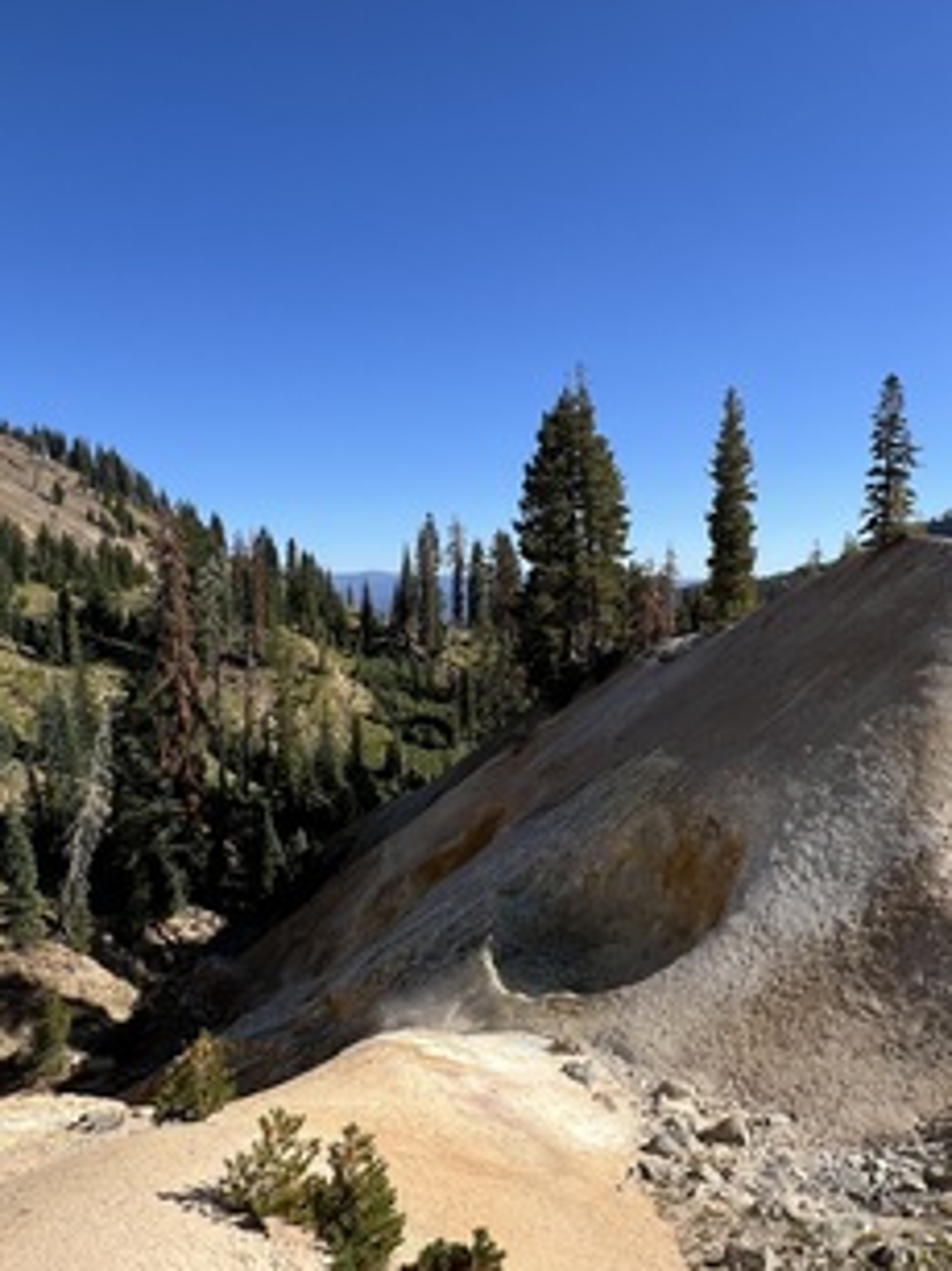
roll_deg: +0.5
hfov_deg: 60.8
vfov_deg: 76.4
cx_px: 542
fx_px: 807
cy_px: 650
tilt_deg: -5.7
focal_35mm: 22
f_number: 1.8
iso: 32
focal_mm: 1.57
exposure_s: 1/1357
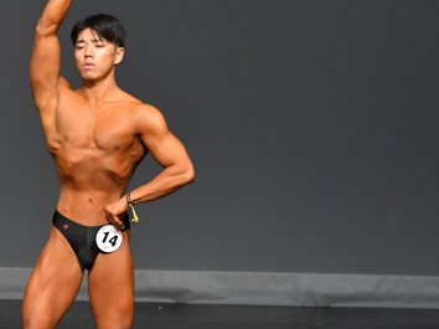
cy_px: 179
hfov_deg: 3.3
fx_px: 7604
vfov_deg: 2.5
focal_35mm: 600
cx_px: 104
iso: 2500
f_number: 5.6
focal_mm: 190
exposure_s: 1/400
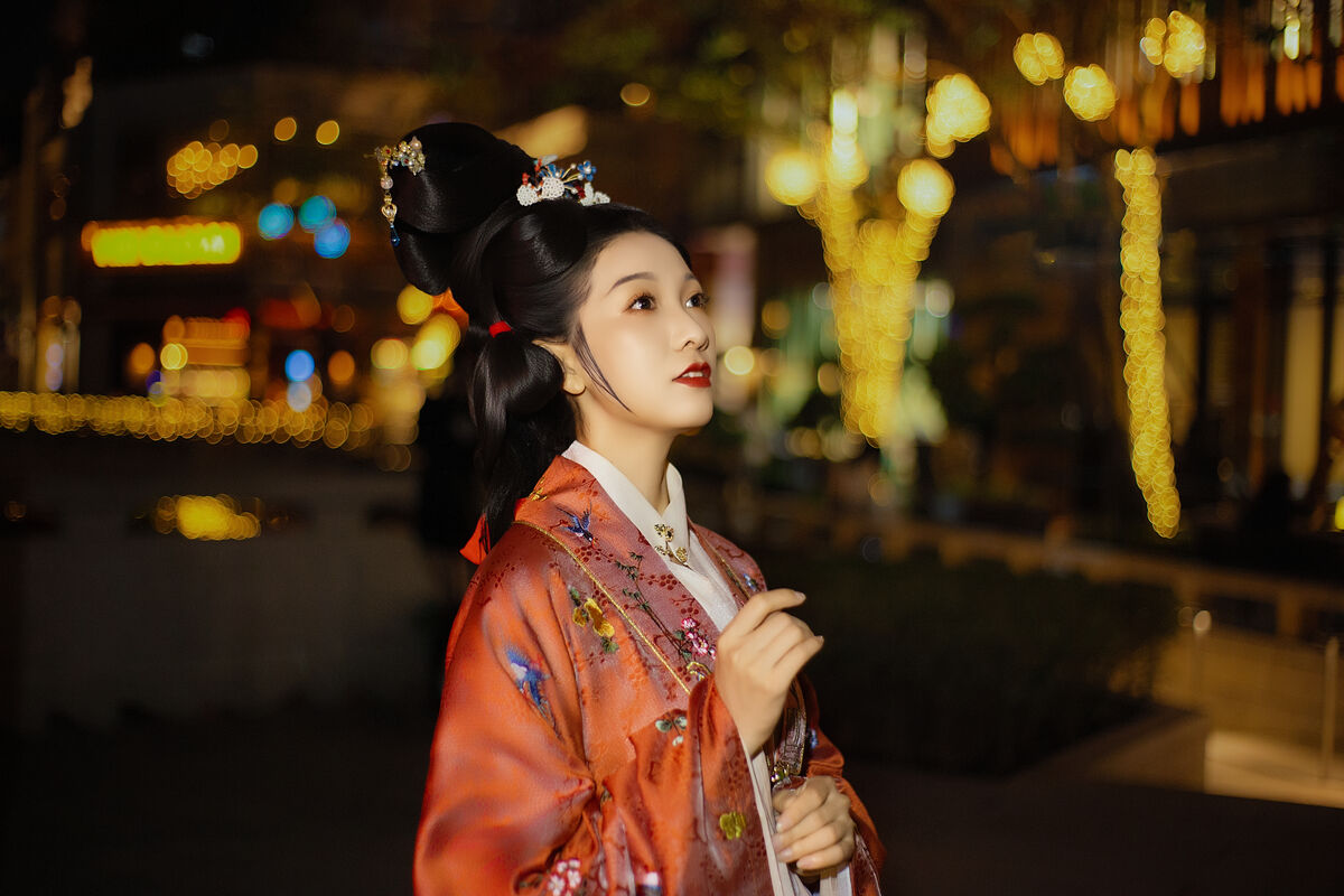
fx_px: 1829
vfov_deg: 27.5
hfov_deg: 40.3
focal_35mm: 49
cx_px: 672
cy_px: 448
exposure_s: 1/125
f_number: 2
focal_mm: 50
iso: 1600
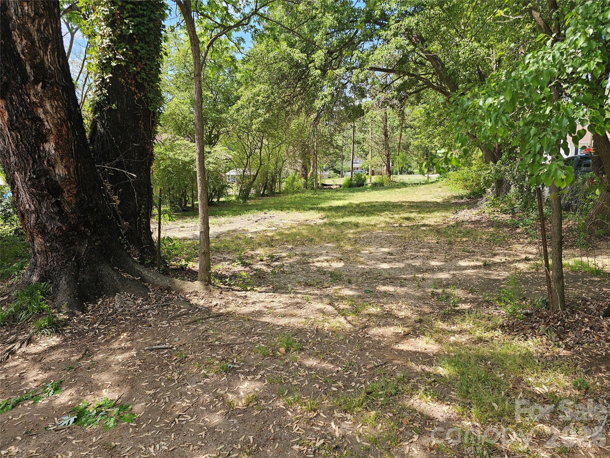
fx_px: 405
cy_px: 229
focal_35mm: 23
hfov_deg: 73.9
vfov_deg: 58.9
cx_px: 305
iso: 12
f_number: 1.7
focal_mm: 6.3
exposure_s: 1/180
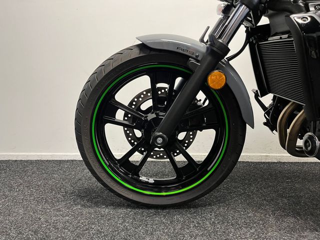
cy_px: 120
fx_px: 240
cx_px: 160
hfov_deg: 67.3
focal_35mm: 26
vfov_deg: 53.1
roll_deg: -0.4
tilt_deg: -6.6
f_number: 1.6
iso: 200
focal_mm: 5.1
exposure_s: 1/50
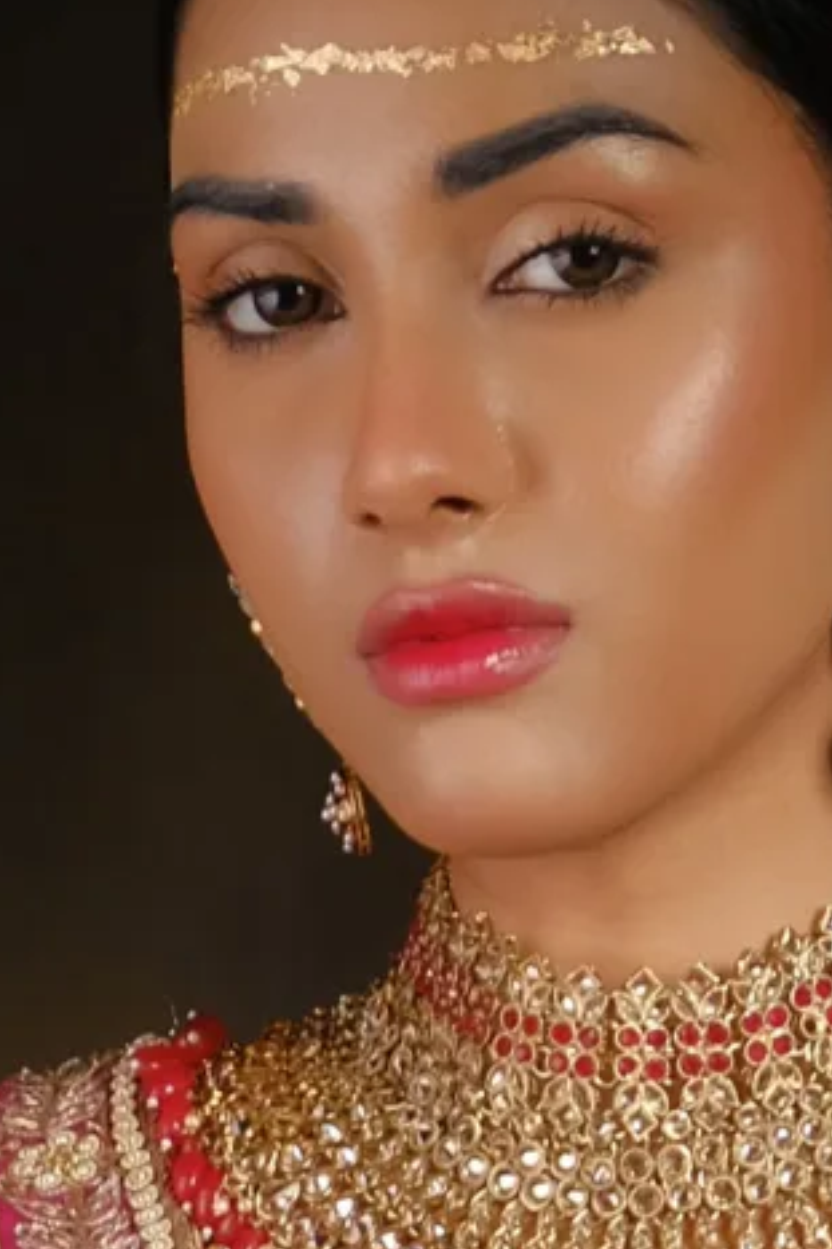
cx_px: 338
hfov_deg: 3.0
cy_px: 2749
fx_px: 15784
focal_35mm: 455
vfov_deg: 4.5
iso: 200
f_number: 4.5
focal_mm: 55
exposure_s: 1/125
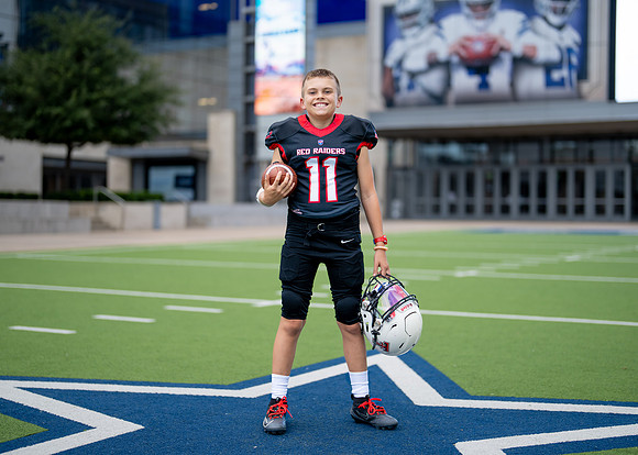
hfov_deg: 32.8
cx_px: 326
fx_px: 1084
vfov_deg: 23.7
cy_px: 219
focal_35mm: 60
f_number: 1.2
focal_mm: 50
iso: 100
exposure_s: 1/1600
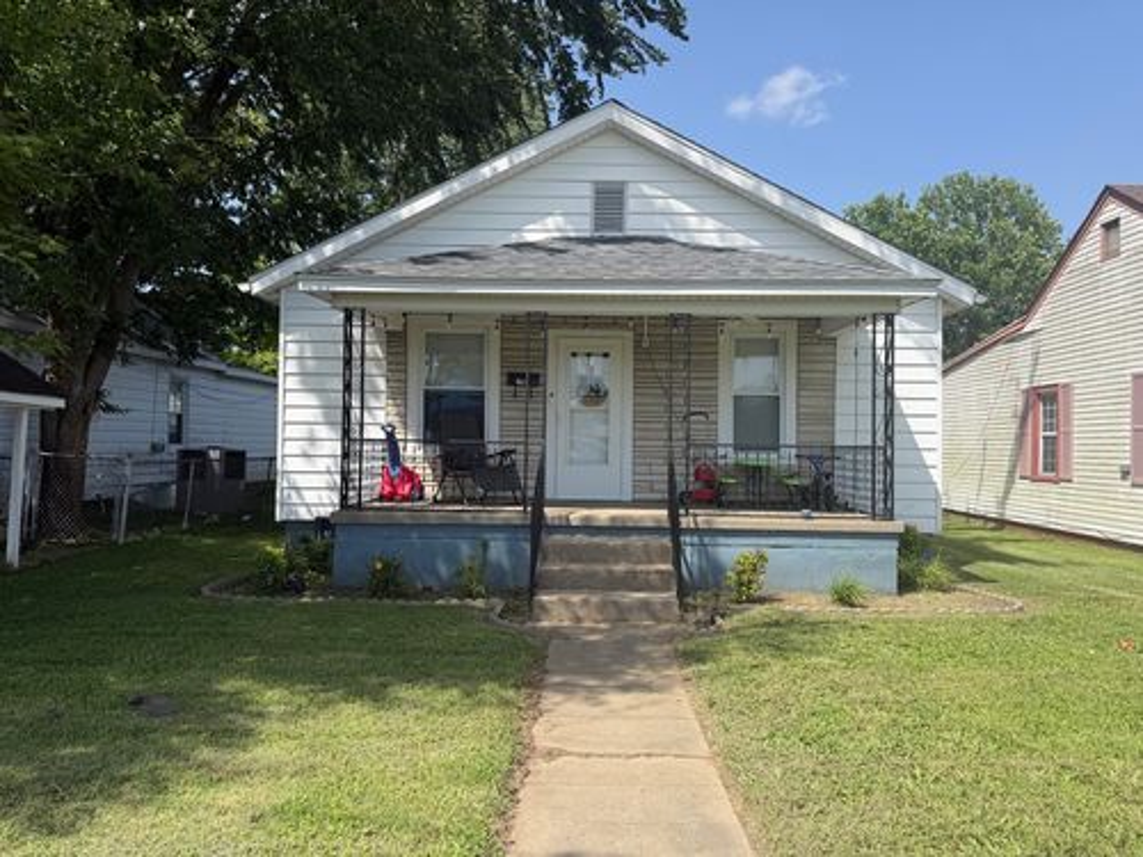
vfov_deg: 56.8
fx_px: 792
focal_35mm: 24
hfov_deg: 71.6
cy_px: 428
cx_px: 572
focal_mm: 6.76
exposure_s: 1/3279
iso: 80
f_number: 1.78
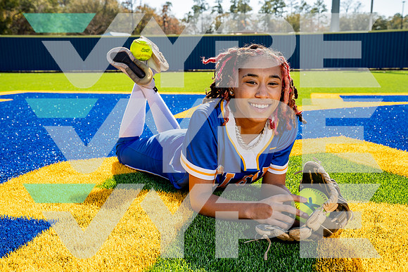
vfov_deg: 31.9
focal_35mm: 42
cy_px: 136
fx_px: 476
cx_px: 204
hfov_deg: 46.4
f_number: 8
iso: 100
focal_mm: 42
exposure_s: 1/250
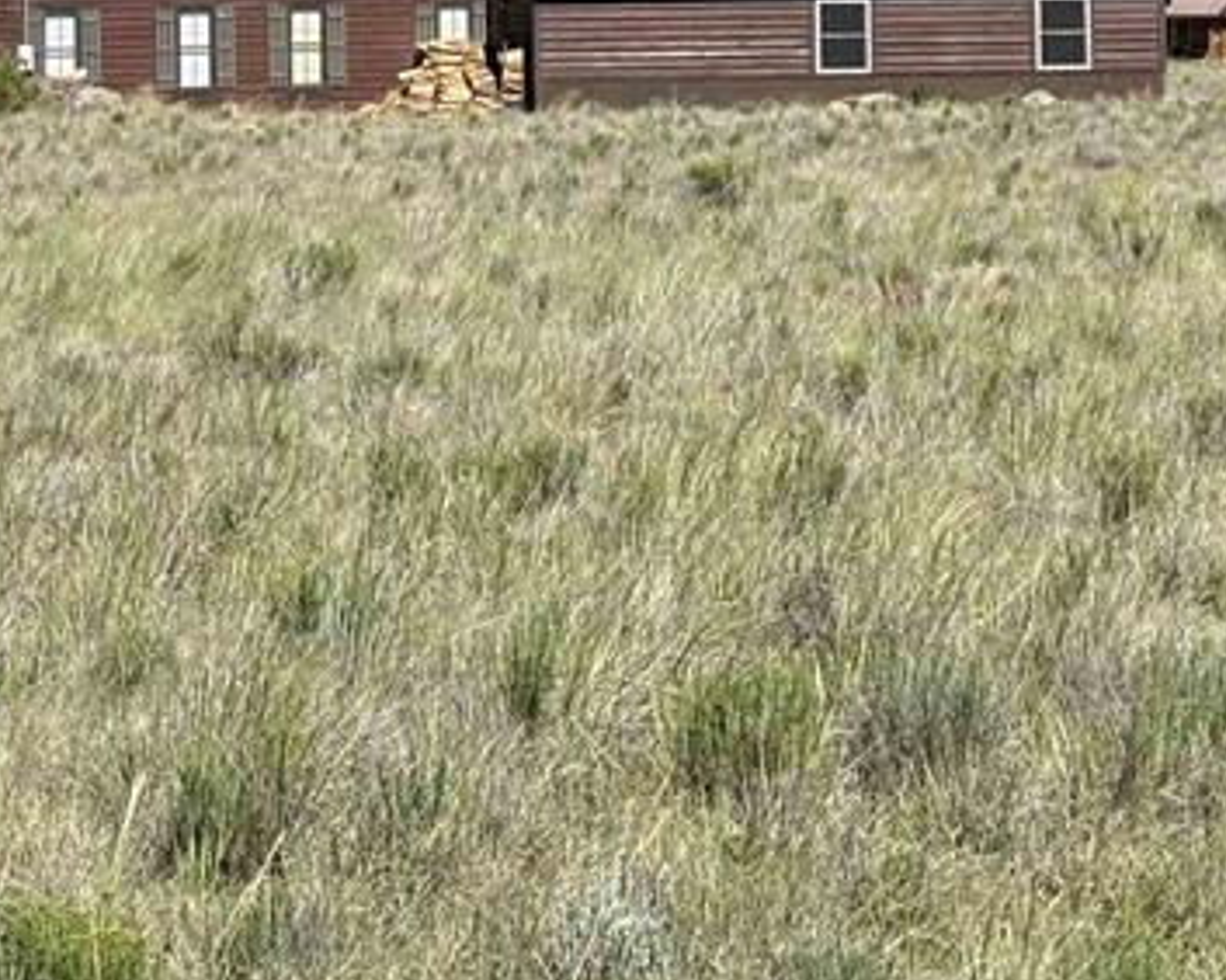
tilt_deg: +3.5
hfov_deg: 14.2
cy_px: -288
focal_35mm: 136
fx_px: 4932
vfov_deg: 11.1
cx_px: 677
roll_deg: +1.0
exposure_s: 1/6024
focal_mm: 6.76
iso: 64
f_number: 1.78
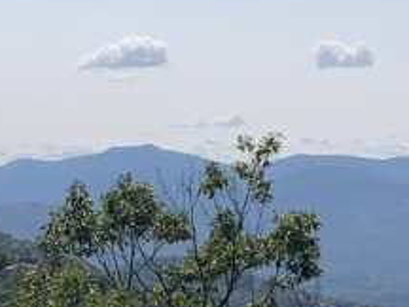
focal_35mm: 123
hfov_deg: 15.9
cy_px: 244
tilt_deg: -1.5
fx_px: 1453
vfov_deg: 12.0
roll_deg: -1.8
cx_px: 62
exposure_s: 1/6897
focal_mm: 4.25
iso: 25
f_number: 1.8
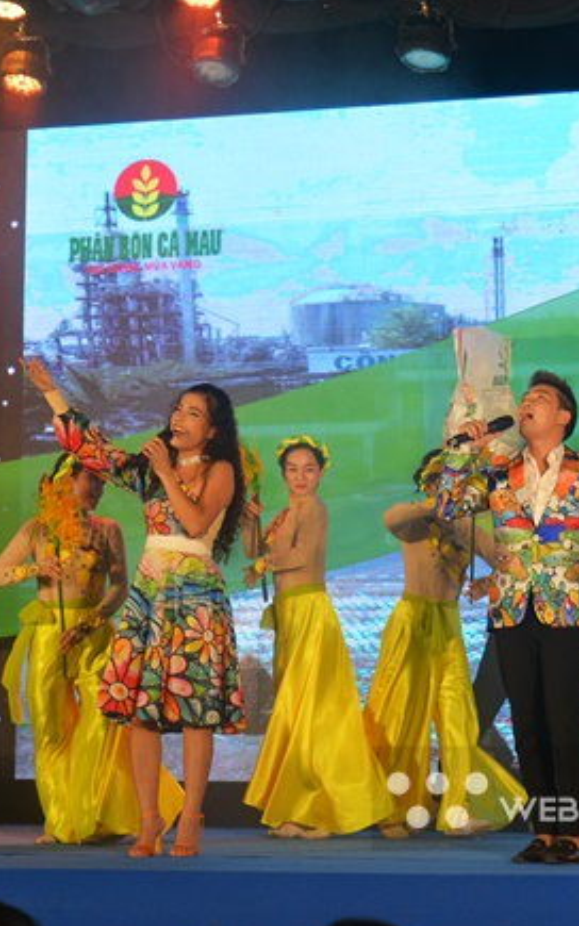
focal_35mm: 123
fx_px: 3104
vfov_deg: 17.0
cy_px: 431
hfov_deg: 10.6
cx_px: 560
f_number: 4
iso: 800
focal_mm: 70
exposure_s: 1/320
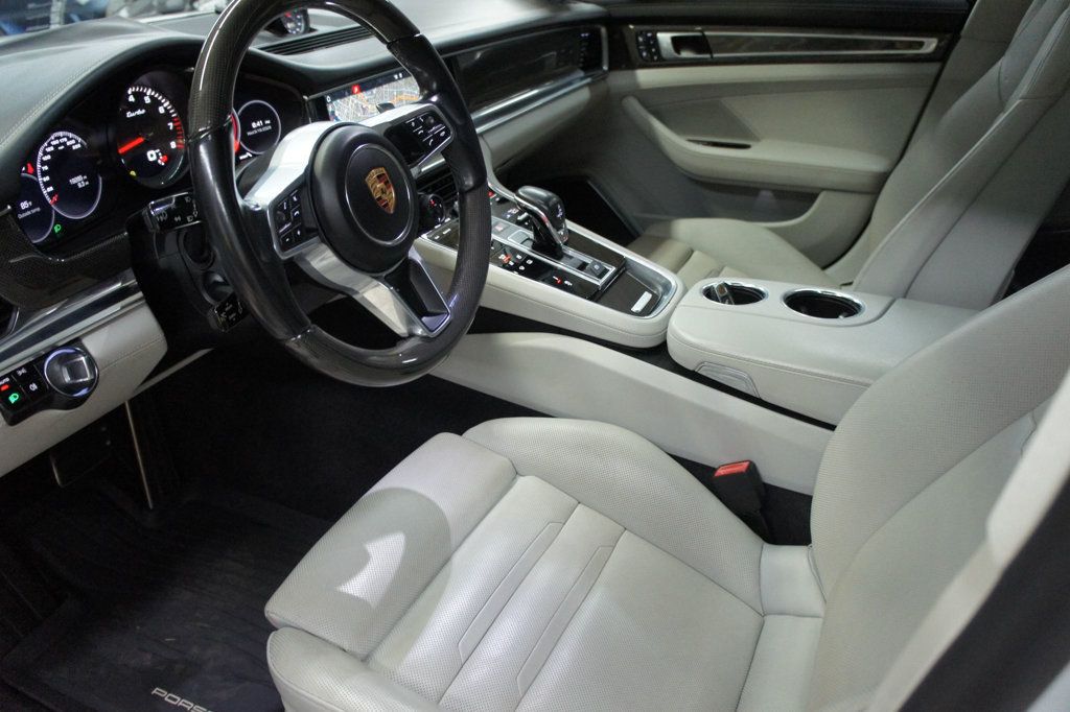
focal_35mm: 27
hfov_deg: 67.4
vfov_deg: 47.9
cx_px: 535
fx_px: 802
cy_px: 356
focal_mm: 18
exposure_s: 1/60
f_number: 3.5
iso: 1600
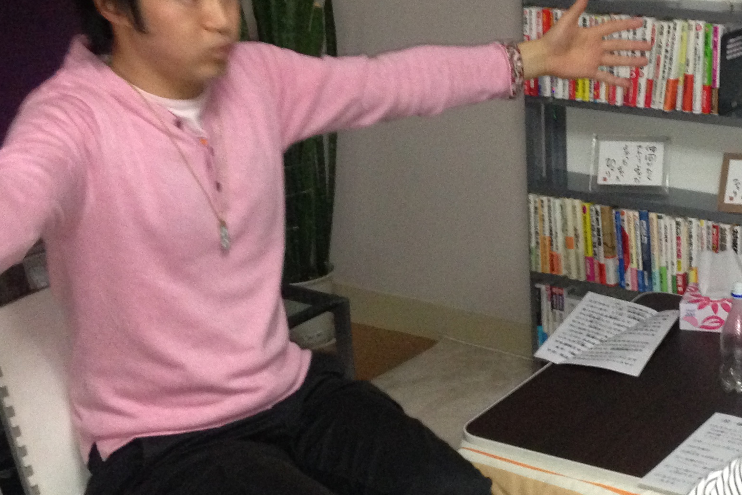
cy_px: 309
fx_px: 1484
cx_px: 567
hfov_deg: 27.6
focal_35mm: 72
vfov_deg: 18.9
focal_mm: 4.13
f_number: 2.4
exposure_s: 1/16
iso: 320
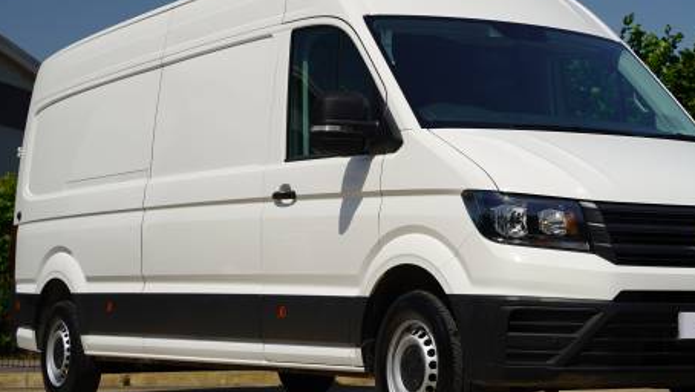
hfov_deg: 24.1
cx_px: 436
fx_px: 1621
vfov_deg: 13.8
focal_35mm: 88
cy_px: 179
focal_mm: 59.6
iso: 100
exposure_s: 1/640
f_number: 5
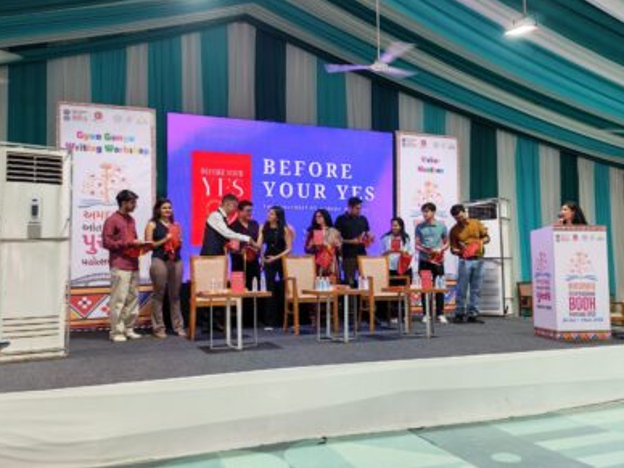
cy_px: 228
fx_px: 577
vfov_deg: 44.2
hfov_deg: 56.8
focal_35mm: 32
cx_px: 315
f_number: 1.9
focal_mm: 6.12
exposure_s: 1/100
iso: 640
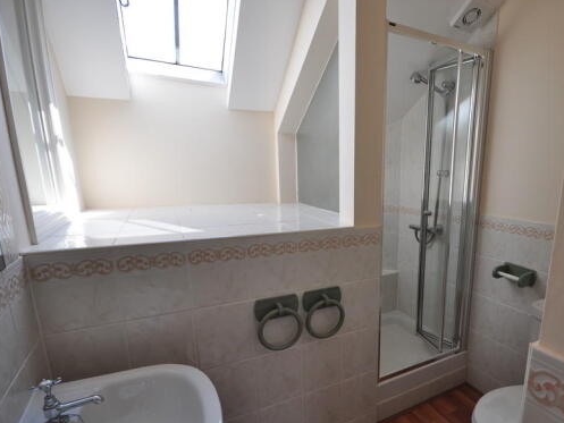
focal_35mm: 19
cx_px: 364
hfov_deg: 82.5
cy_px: 245
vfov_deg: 68.3
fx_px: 310
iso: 400
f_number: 7.1
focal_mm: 10
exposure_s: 1/160
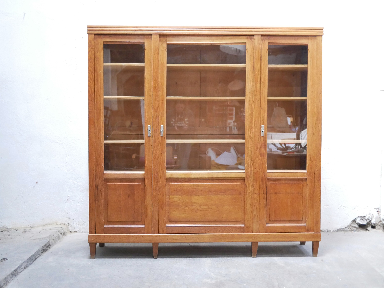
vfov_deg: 36.0
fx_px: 444
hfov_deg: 46.8
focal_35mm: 40
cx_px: 192
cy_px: 144
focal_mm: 20
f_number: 1.7
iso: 2500
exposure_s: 1/60
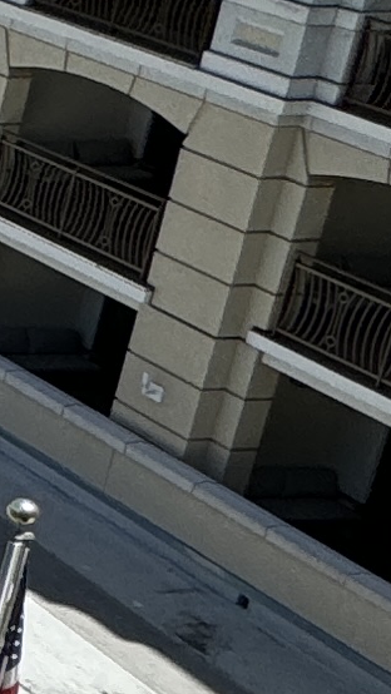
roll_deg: +0.6
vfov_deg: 19.1
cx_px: -1549
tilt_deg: -22.1
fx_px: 2044
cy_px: 173
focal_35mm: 111
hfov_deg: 6.3
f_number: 2.2
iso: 50
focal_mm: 2.22
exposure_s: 1/2584
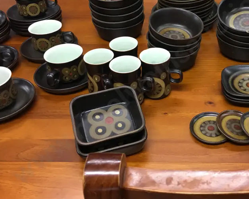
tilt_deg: -30.8
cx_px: 178
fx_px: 339
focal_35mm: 46
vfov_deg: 32.3
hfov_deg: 39.5
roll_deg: -1.0
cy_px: 58
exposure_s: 1/17
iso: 64
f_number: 2.2
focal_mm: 4.15
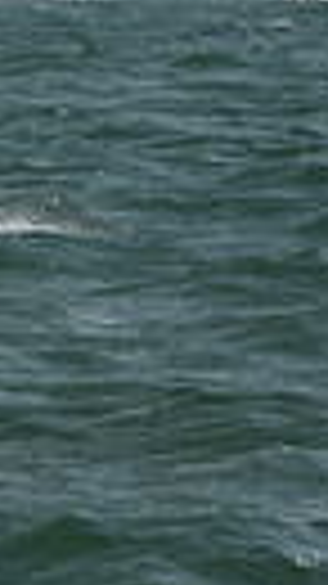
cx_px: -930
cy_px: 2
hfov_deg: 2.2
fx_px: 8391
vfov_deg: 4.0
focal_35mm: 542
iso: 250
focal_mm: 116
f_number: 5.6
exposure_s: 1/640
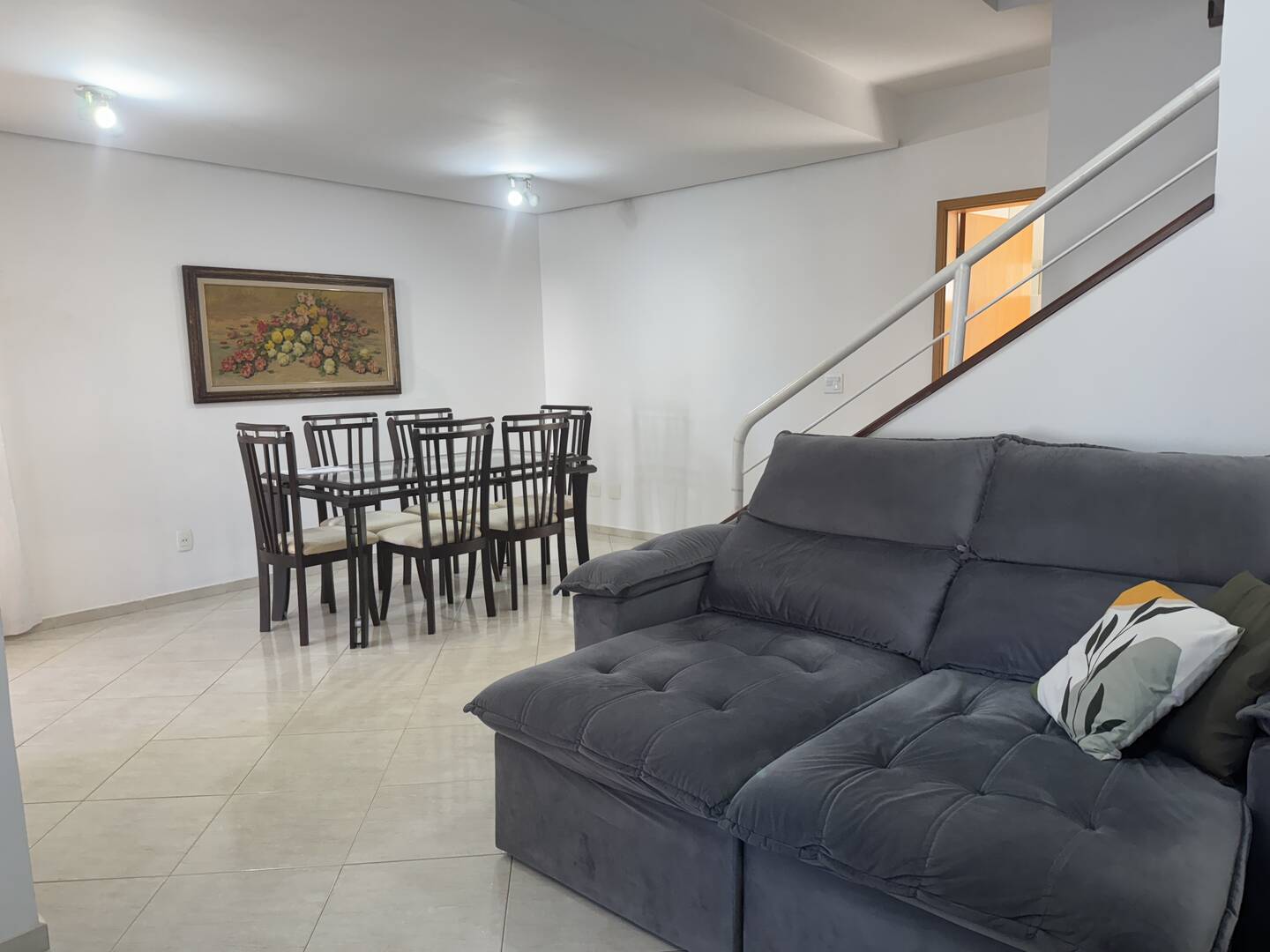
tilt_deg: -7.2
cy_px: 476
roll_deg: +1.4
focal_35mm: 24
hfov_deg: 71.6
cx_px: 635
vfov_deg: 56.8
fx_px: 881
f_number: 1.78
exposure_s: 1/120
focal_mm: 6.76
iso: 160
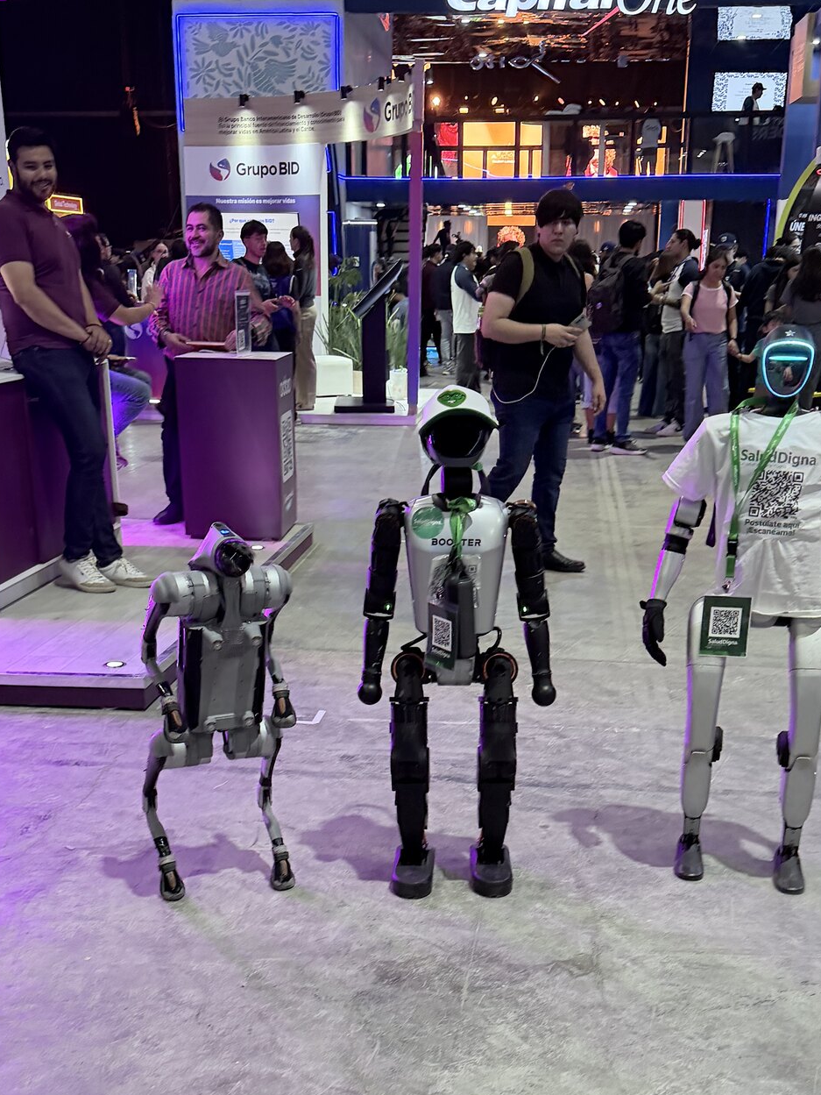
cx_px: 399
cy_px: 766
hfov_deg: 35.1
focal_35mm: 41
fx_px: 1296
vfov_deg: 44.8
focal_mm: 6.76
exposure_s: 1/60
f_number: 1.78
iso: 200
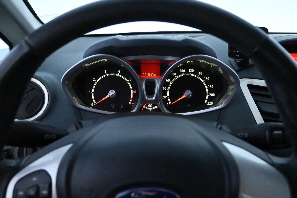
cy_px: 99
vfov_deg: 41.7
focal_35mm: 32
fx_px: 260
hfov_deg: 59.5
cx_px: 148
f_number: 4
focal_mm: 21
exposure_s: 1/200
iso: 10000
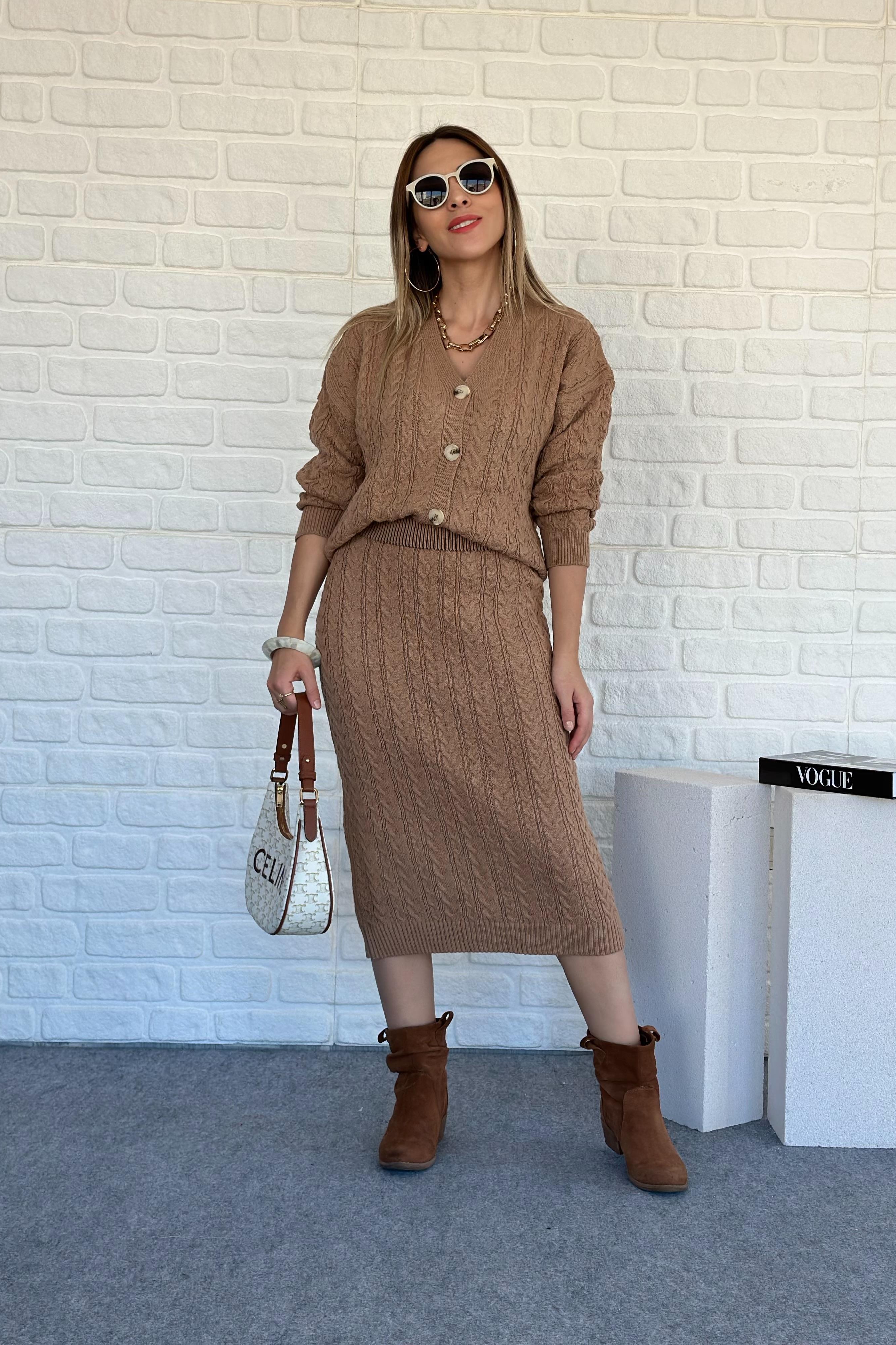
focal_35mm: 50
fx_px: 1867
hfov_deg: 27.0
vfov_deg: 39.6
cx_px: 459
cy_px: 672
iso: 80
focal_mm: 6.86
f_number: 1.78
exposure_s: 1/480
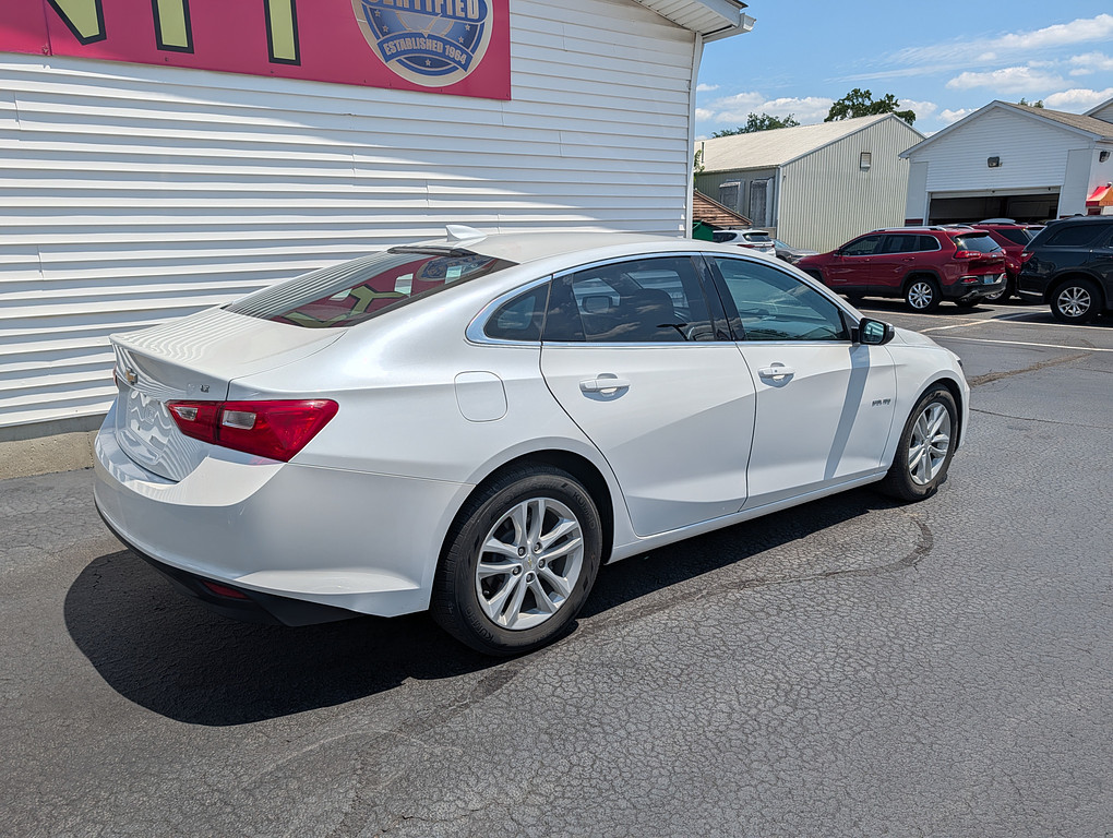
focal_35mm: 24
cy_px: 419
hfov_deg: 71.5
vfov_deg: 56.9
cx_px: 556
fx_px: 773
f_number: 1.68
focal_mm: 6.9
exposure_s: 1/26316
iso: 21
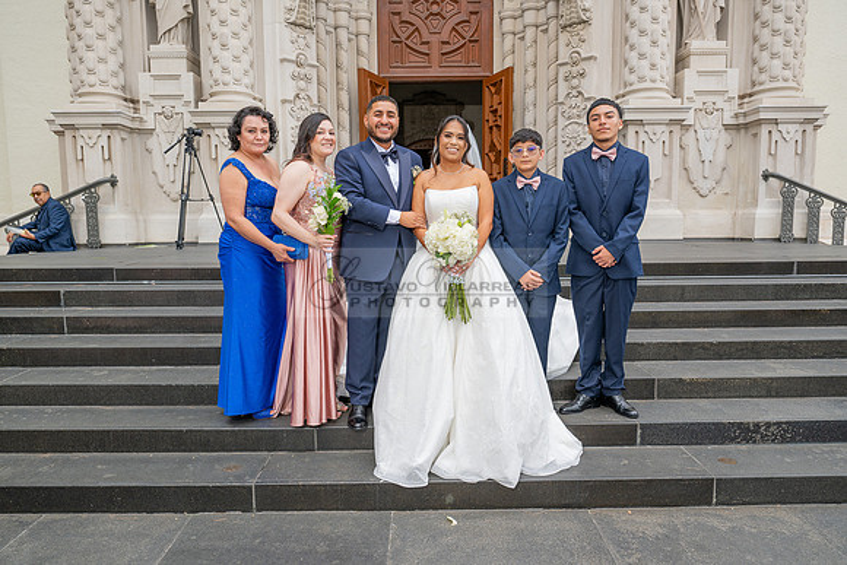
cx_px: 424
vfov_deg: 50.4
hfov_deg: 70.4
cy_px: 282
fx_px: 600
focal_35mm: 26
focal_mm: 25.5
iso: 200
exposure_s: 1/200
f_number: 5.6
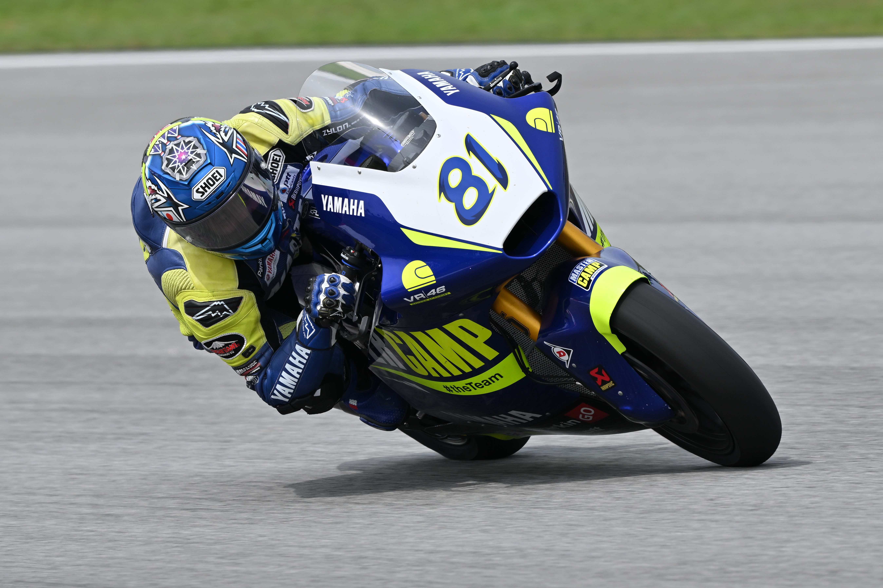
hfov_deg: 3.4
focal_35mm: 600
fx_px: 14712
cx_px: 442
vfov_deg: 2.3
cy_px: 294
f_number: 7.1
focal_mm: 400
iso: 160
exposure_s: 1/1000
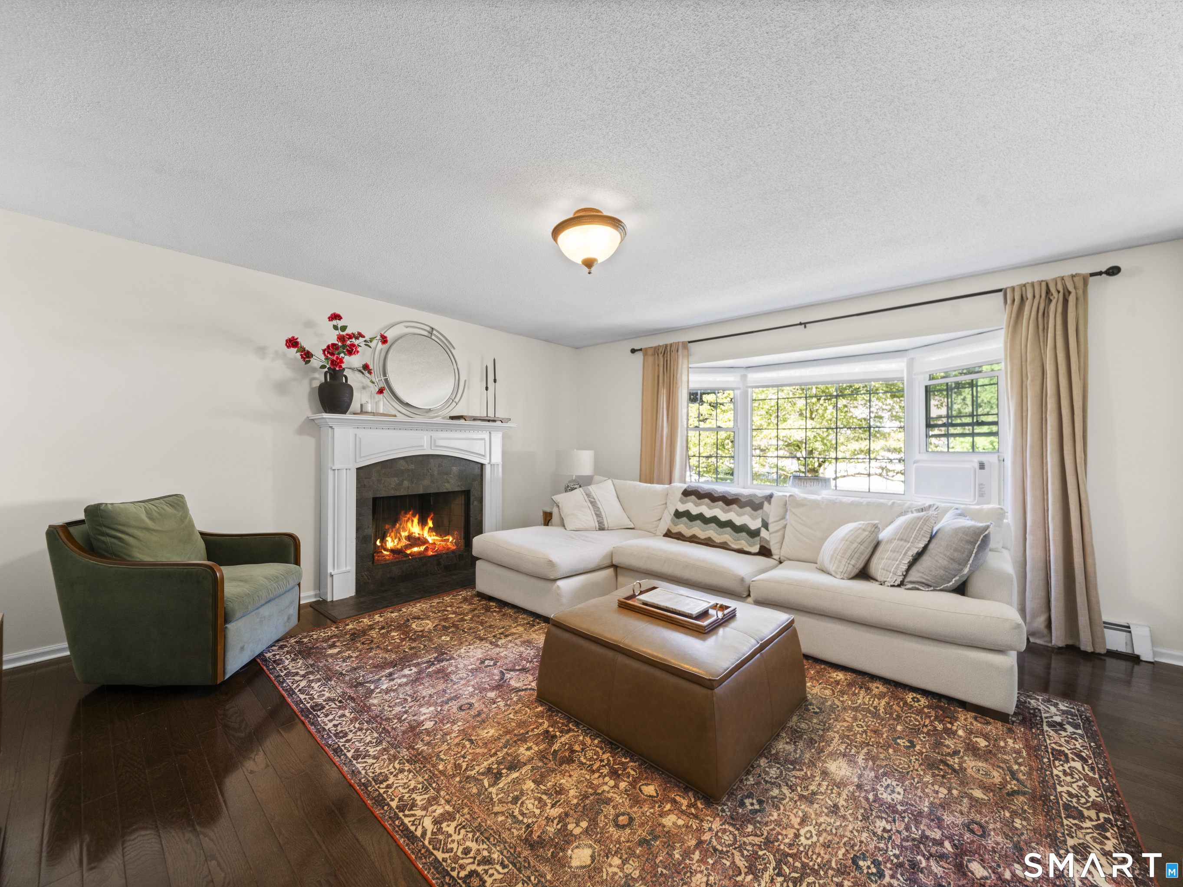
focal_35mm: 13
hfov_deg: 106.0
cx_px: 555
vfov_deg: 89.9
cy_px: 444
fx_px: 444
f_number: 8
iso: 320
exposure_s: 1/2.5
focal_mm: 12
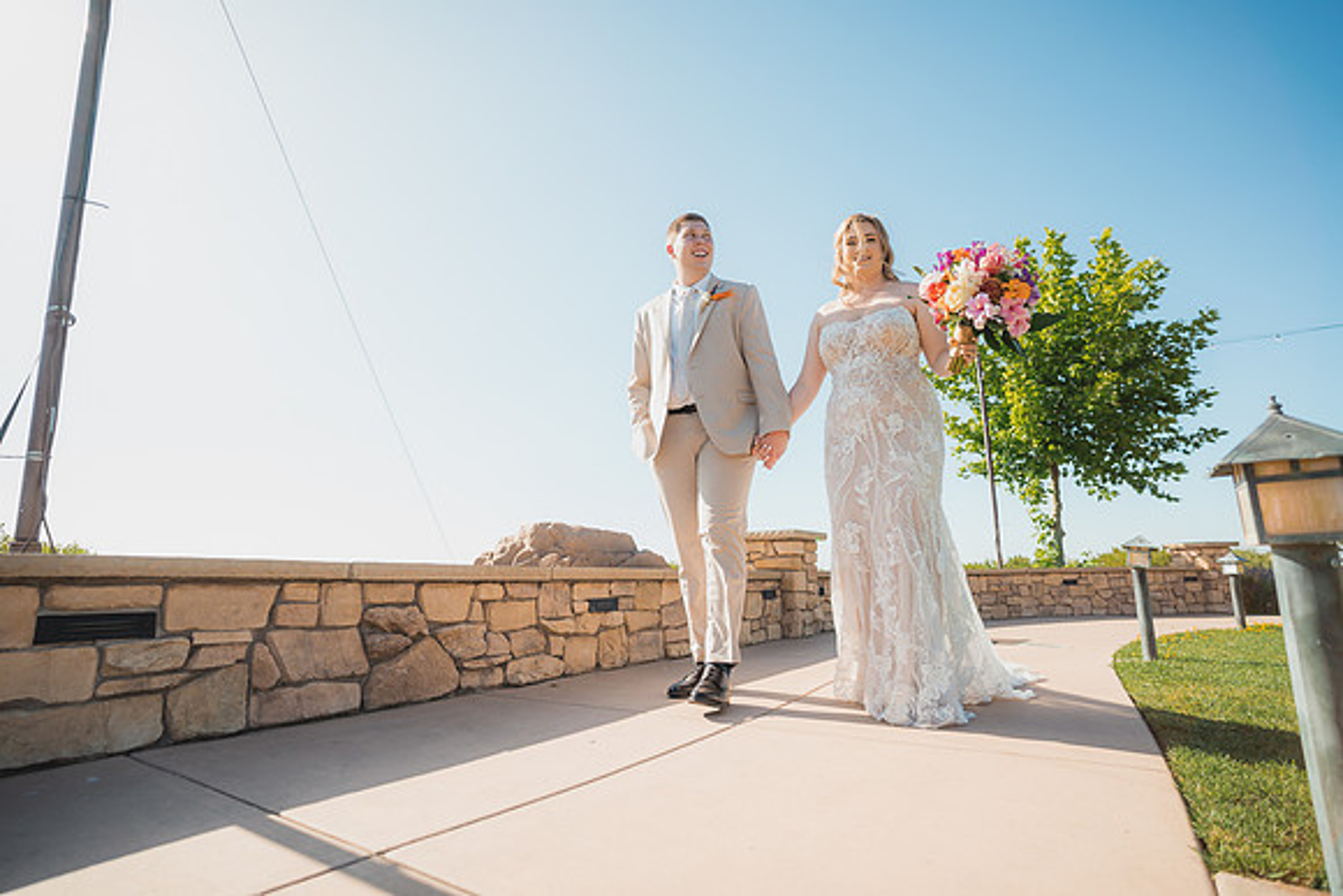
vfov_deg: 67.4
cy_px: 448
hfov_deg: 90.0
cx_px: 672
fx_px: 672
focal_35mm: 18
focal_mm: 18
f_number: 2.8
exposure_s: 1/640
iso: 125
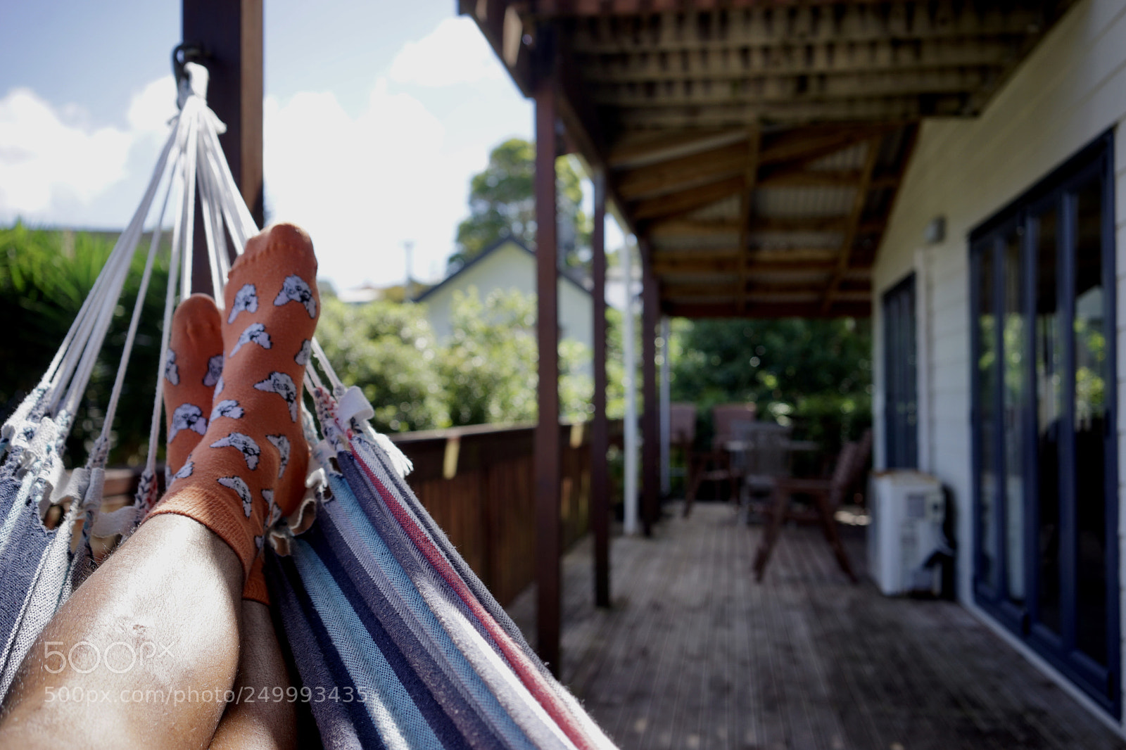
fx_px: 1094
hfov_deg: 54.4
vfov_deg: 37.8
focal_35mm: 35
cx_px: 563
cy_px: 375
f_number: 4.5
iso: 100
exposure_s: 1/200
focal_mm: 35
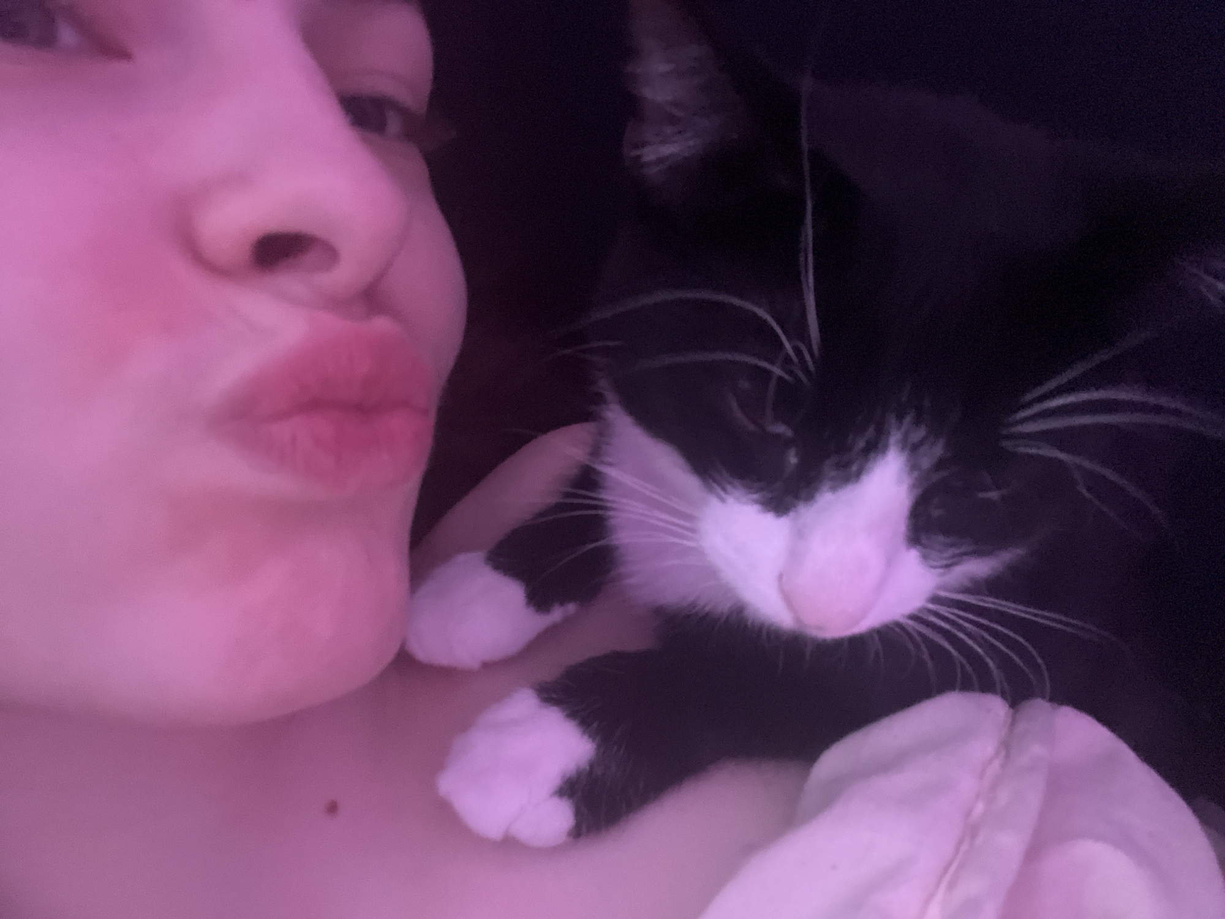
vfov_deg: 58.9
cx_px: 612
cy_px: 460
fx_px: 814
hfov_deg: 73.9
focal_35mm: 23
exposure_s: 1/15
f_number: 2.2
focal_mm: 2.71
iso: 1000
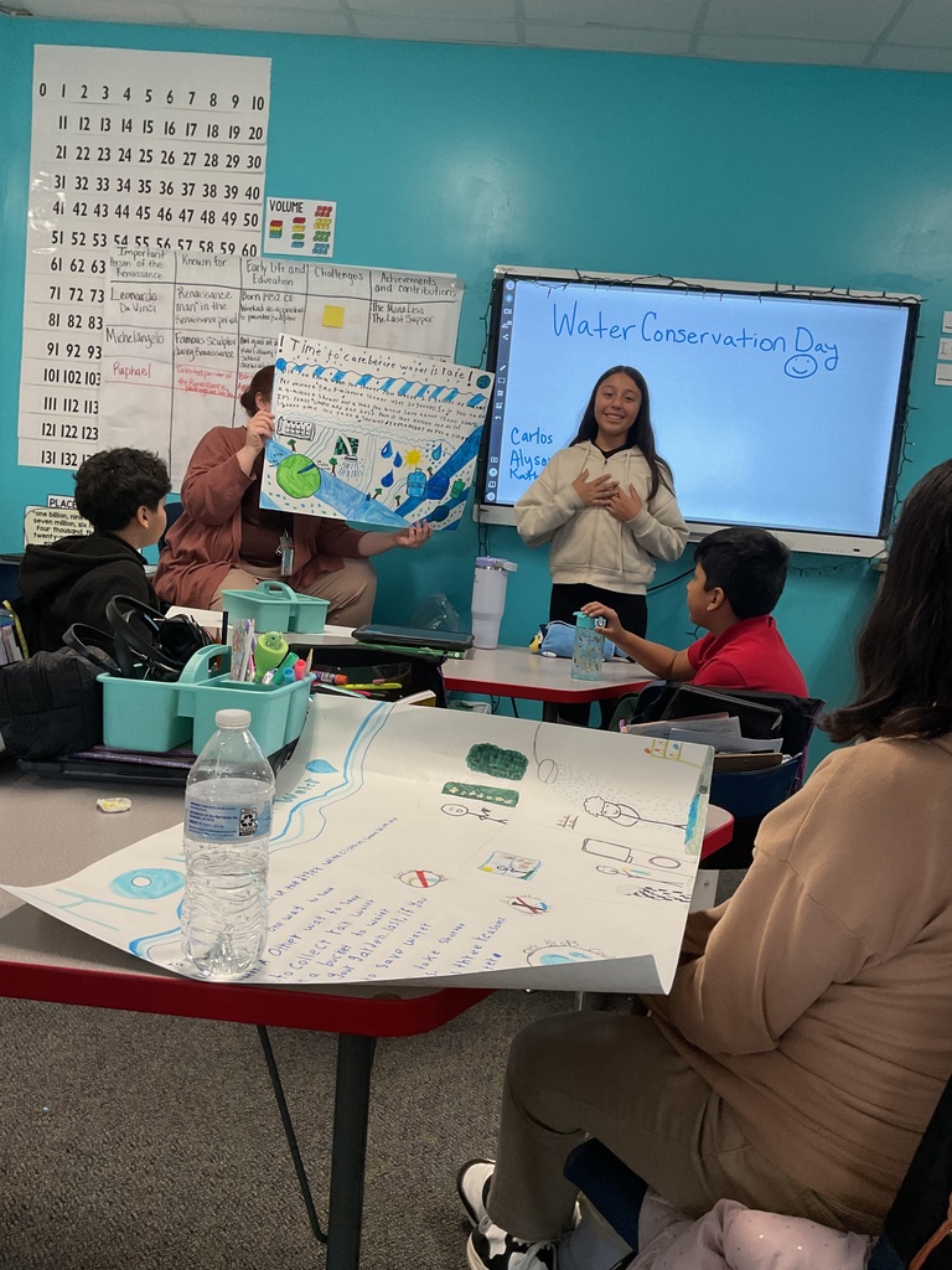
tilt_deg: -7.4
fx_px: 1063
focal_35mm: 29
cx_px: 476
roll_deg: -5.1
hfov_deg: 48.2
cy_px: 635
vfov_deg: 61.7
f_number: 1.8
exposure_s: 1/60
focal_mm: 3
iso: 64
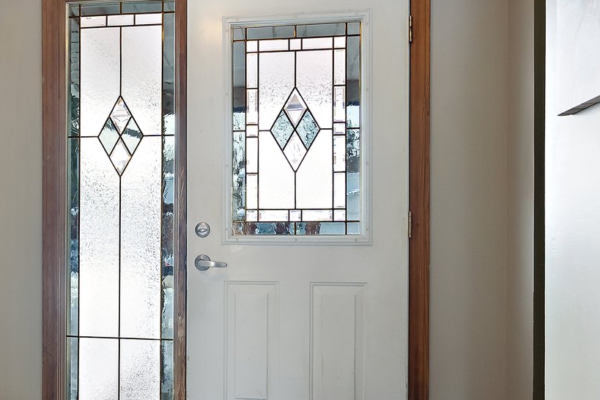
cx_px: 146
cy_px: 247
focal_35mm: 40
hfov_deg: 46.6
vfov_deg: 33.3
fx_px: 667
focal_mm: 16
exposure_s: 1/6
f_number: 8
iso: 640
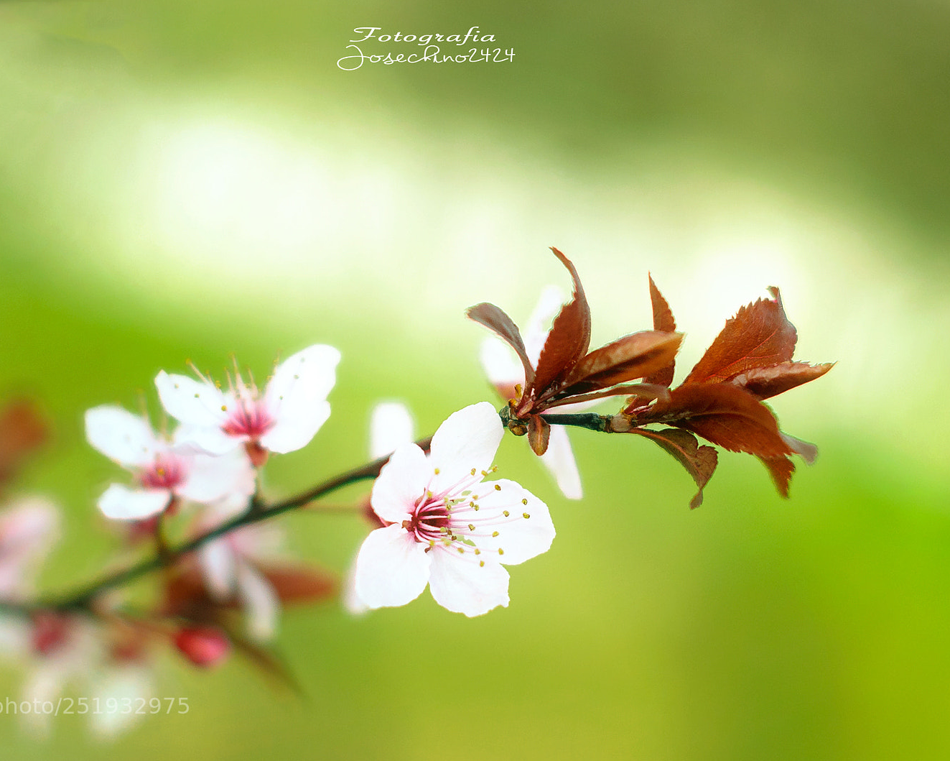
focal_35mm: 85
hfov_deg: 22.5
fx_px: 2390
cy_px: 381
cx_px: 388
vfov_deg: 18.1
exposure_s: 1/250
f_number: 2.2
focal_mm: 50
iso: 320
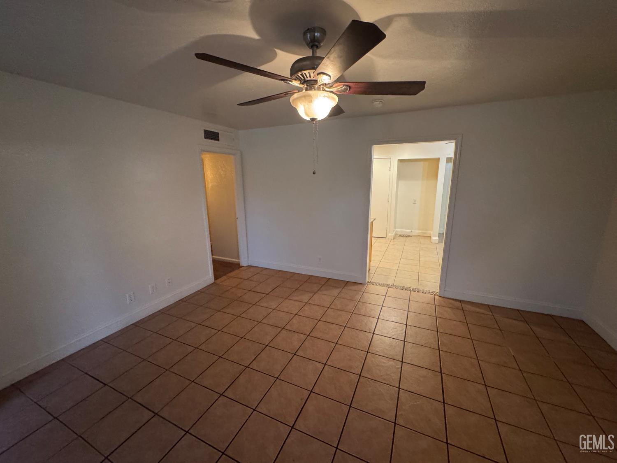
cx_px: 308
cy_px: 232
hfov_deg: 102.1
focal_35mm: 14
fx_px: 250
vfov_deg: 85.7
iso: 640
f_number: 2.2
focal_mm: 2.22
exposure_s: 1/60
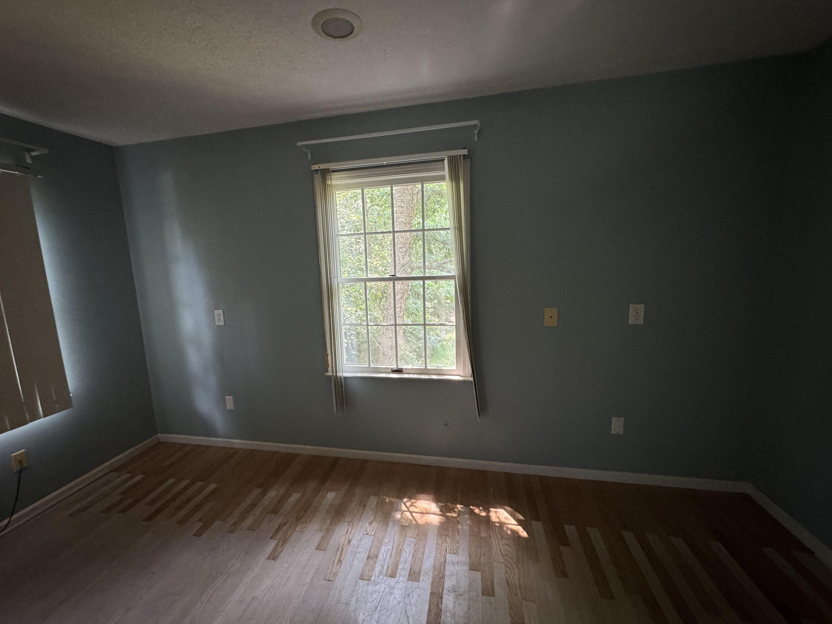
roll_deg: +2.0
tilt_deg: -8.1
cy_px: 316
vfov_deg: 81.7
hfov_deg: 98.1
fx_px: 361
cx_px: 393
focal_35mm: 15
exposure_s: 1/60
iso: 500
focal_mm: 2.22
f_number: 2.2
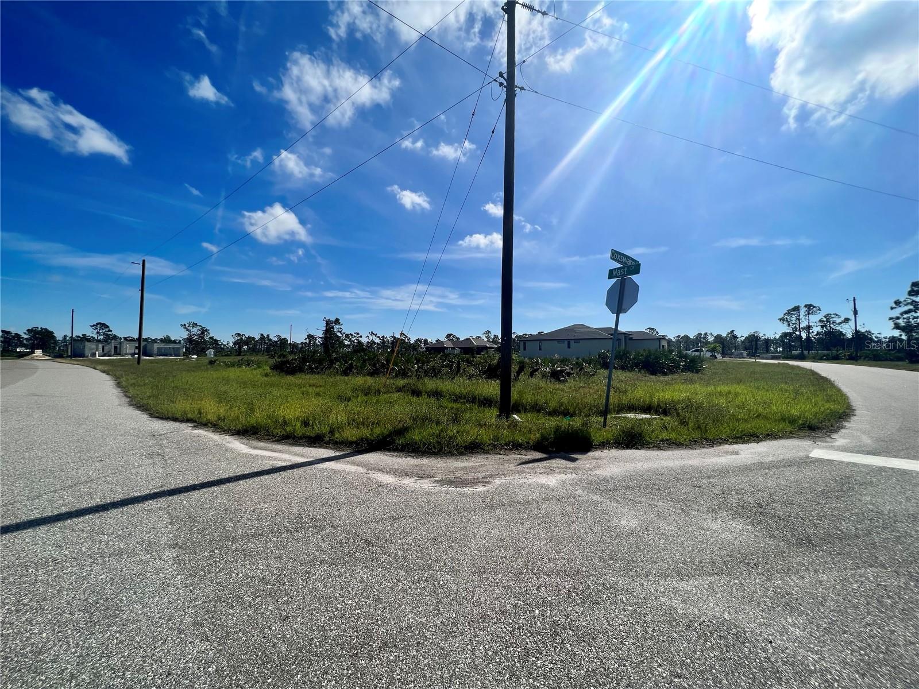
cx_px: 460
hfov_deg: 106.2
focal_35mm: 13
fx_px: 345
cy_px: 344
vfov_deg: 89.9
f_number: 1.8
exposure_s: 1/3774
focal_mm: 1.57
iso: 32
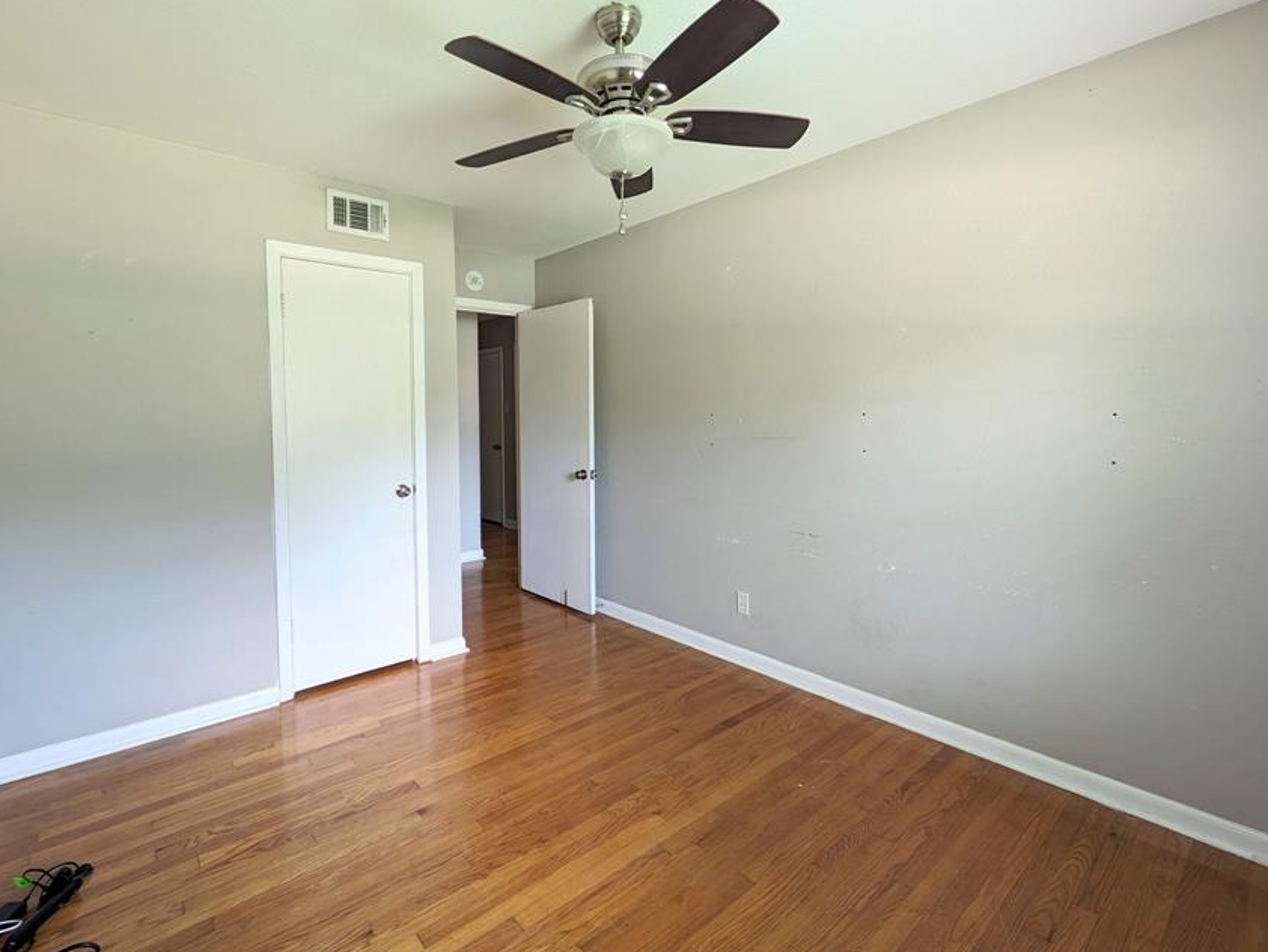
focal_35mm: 17
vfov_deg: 74.6
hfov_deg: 90.9
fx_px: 623
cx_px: 594
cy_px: 437
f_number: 2.2
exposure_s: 1/24
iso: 117
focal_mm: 1.83
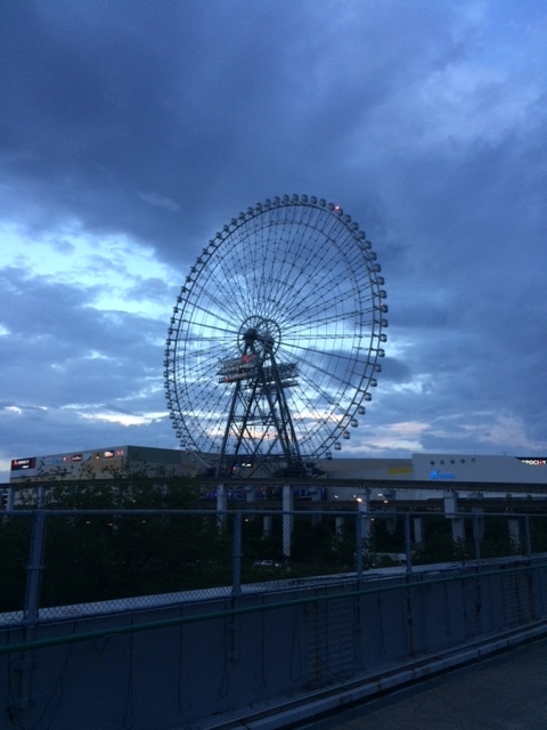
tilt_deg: +12.3
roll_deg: +1.2
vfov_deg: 61.7
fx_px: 611
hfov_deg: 48.2
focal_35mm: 29
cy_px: 365
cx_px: 274
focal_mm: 4.15
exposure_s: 1/120
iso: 64
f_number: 2.2
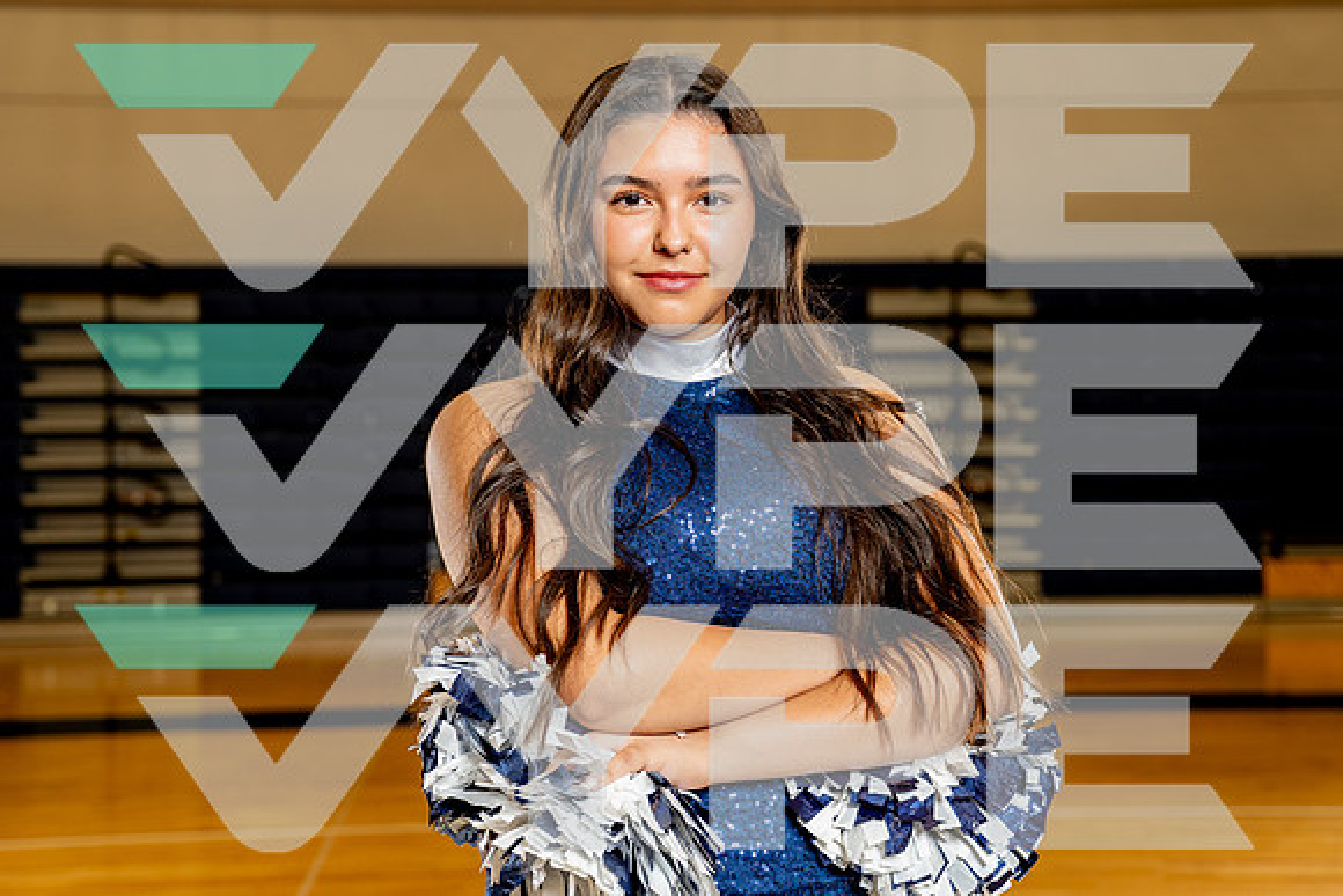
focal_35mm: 54
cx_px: 648
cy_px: 438
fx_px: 2004
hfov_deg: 37.0
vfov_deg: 25.2
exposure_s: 1/250
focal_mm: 50
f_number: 4
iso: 320
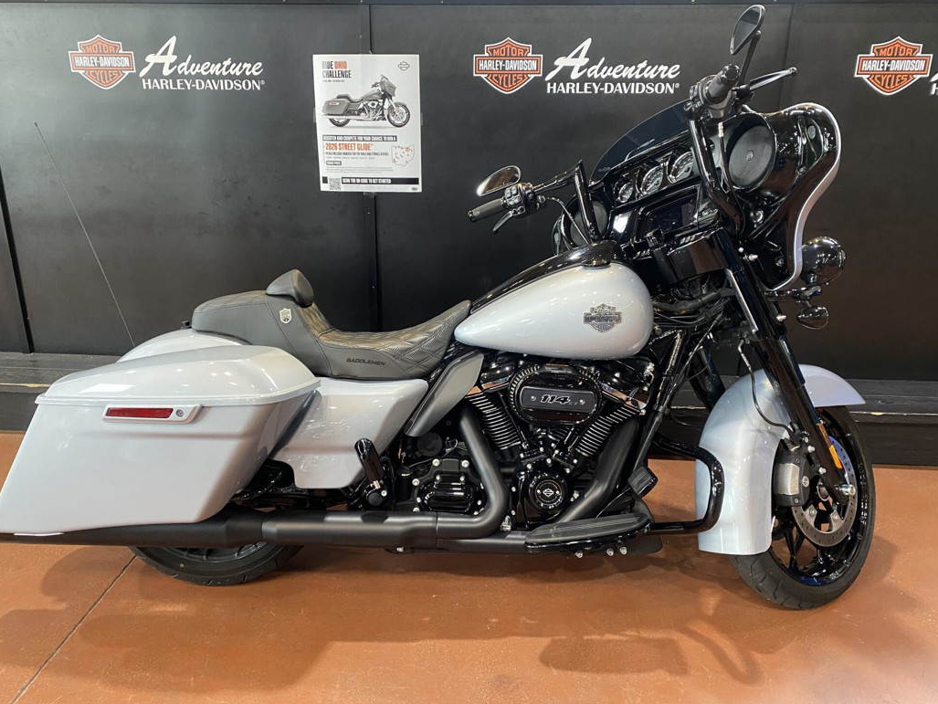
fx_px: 732
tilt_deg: -18.9
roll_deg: -0.4
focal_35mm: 27
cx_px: 463
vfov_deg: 51.4
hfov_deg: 65.3
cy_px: 353
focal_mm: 4.25
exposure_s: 1/60
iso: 250
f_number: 1.8
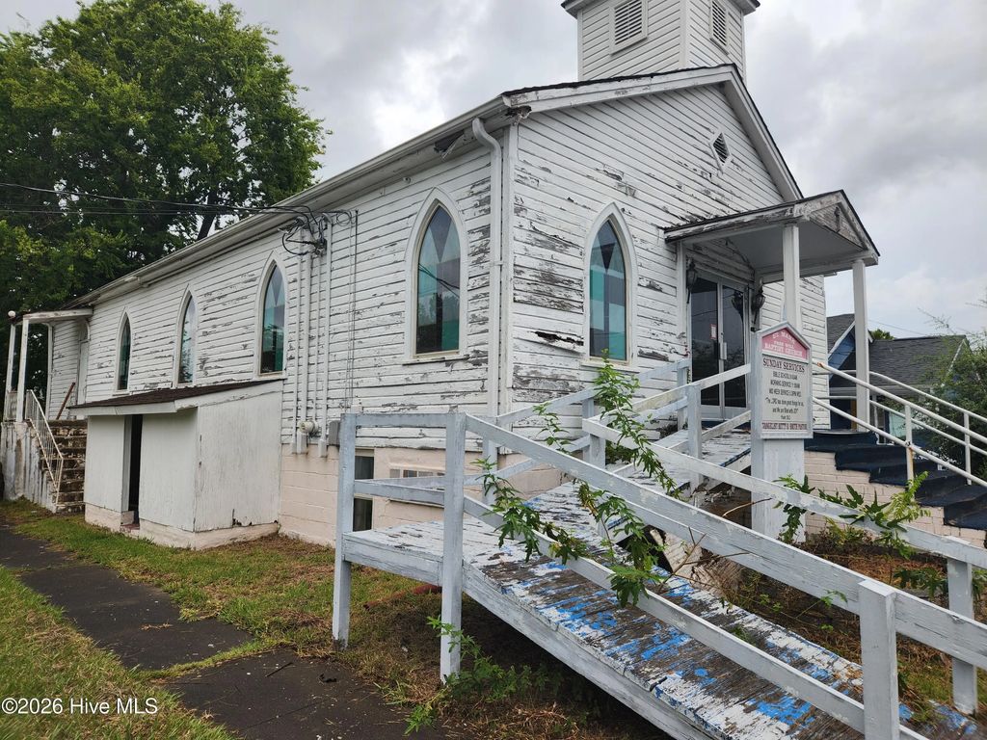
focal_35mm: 23
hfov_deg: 73.9
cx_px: 494
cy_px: 370
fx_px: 656
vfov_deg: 58.9
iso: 20
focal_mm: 5.4
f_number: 1.8
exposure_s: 1/919
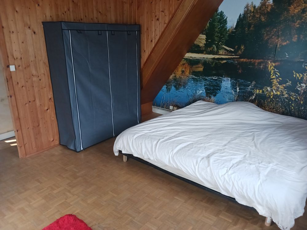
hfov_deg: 65.3
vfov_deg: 51.4
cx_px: 154
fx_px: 239
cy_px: 115
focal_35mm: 27
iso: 320
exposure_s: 1/25
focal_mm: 4
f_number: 1.8
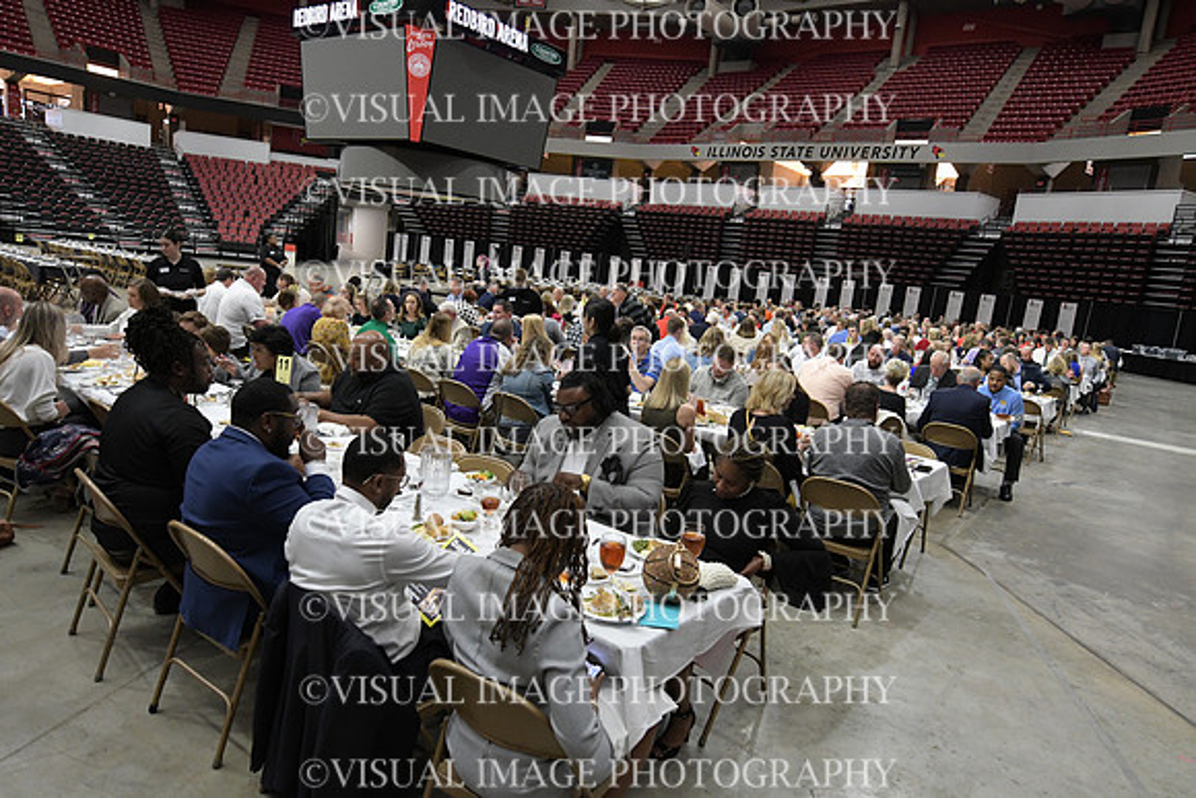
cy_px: 399
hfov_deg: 77.3
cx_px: 598
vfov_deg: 56.2
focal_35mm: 22
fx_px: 748
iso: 2500
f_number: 3.2
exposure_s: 1/400
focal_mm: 15
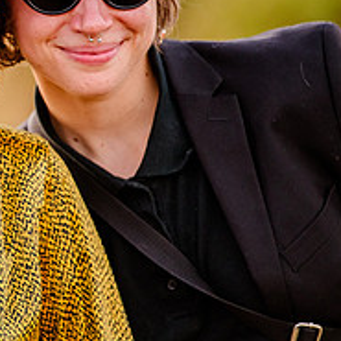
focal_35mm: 534
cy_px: 95
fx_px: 5951
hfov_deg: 3.3
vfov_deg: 3.3
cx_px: -168
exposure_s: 1/200
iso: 800
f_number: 2.8
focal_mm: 185
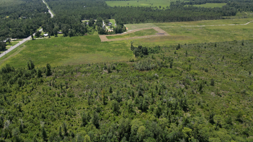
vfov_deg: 41.3
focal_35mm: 28
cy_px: 57
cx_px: 121
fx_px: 188
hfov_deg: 67.9
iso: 140
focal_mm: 6.72
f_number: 1.7
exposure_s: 1/3000
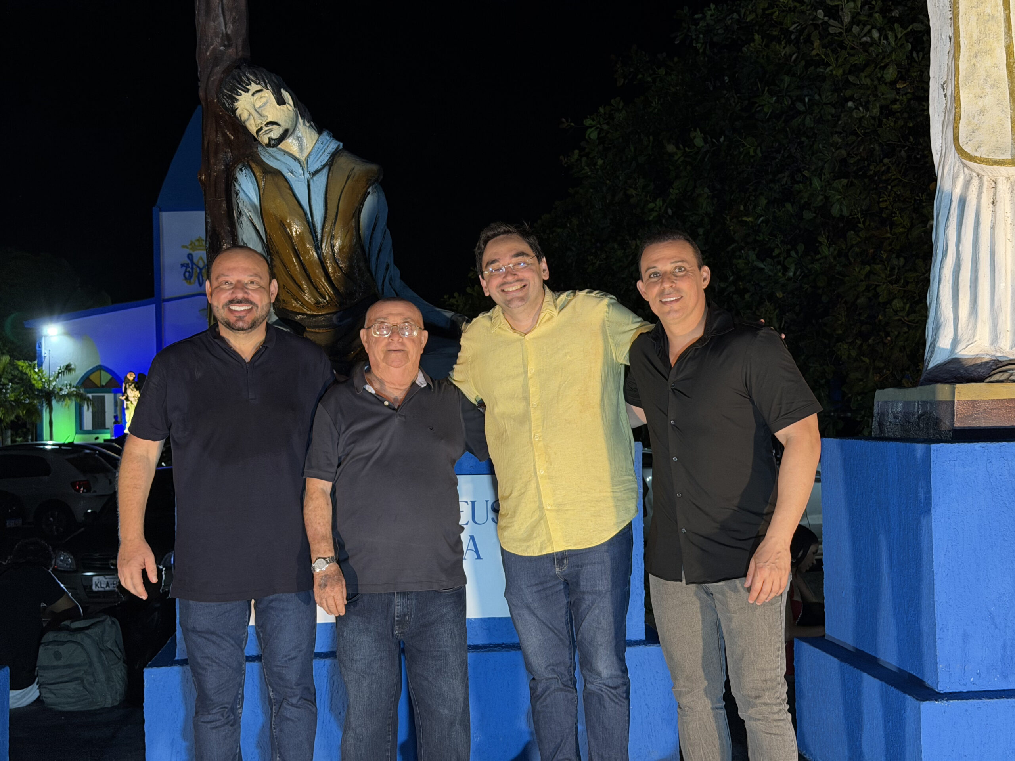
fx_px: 1407
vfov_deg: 30.3
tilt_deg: +0.9
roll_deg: +1.7
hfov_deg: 39.7
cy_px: 380
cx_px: 508
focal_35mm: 48
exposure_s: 1/40
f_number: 1.78
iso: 200
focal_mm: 6.76
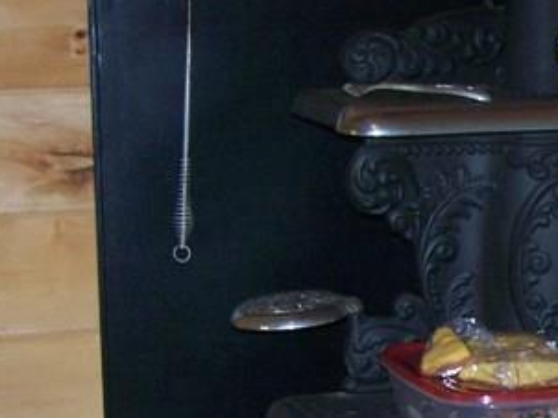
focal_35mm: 129
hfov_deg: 14.8
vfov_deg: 11.2
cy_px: 527
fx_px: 2078
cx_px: 671
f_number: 2.8
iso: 160
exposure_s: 1/60
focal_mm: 6.3
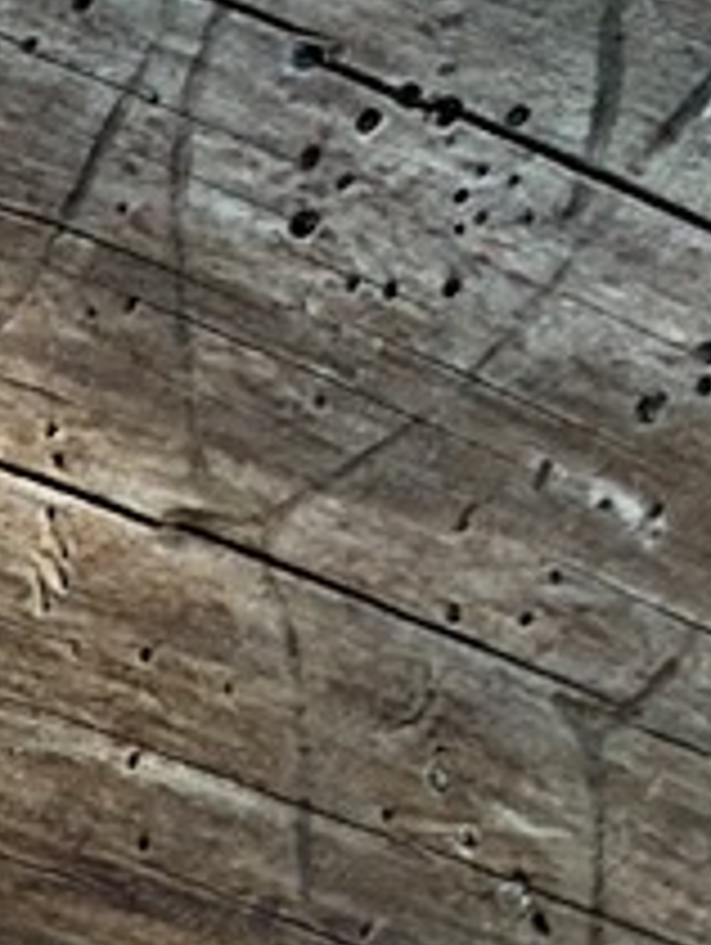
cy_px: 531
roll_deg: +1.0
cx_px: 742
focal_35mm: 1219
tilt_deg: -29.6
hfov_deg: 1.2
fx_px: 33316
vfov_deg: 1.6
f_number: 2.8
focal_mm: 16.89
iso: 125
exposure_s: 1/121
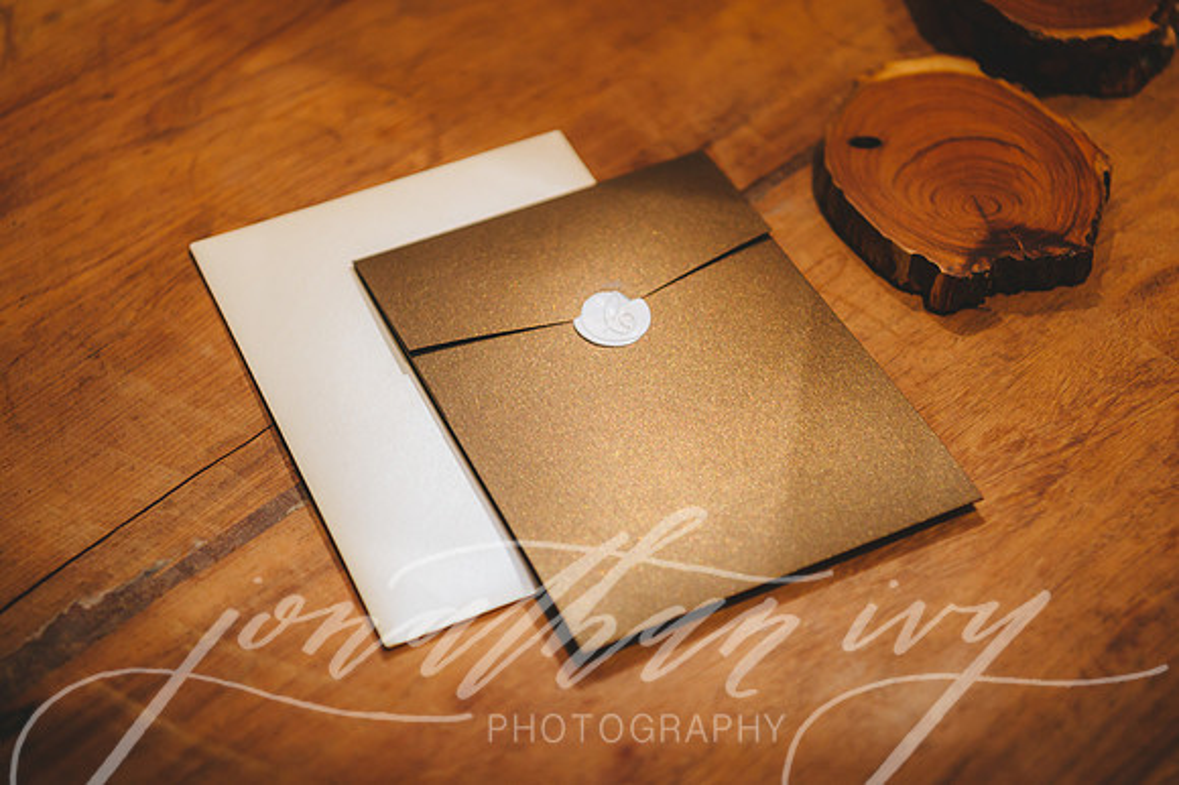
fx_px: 2029
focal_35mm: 62
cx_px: 590
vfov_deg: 21.9
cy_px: 392
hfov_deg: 32.4
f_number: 2.8
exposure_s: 1/80
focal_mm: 62
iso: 2000
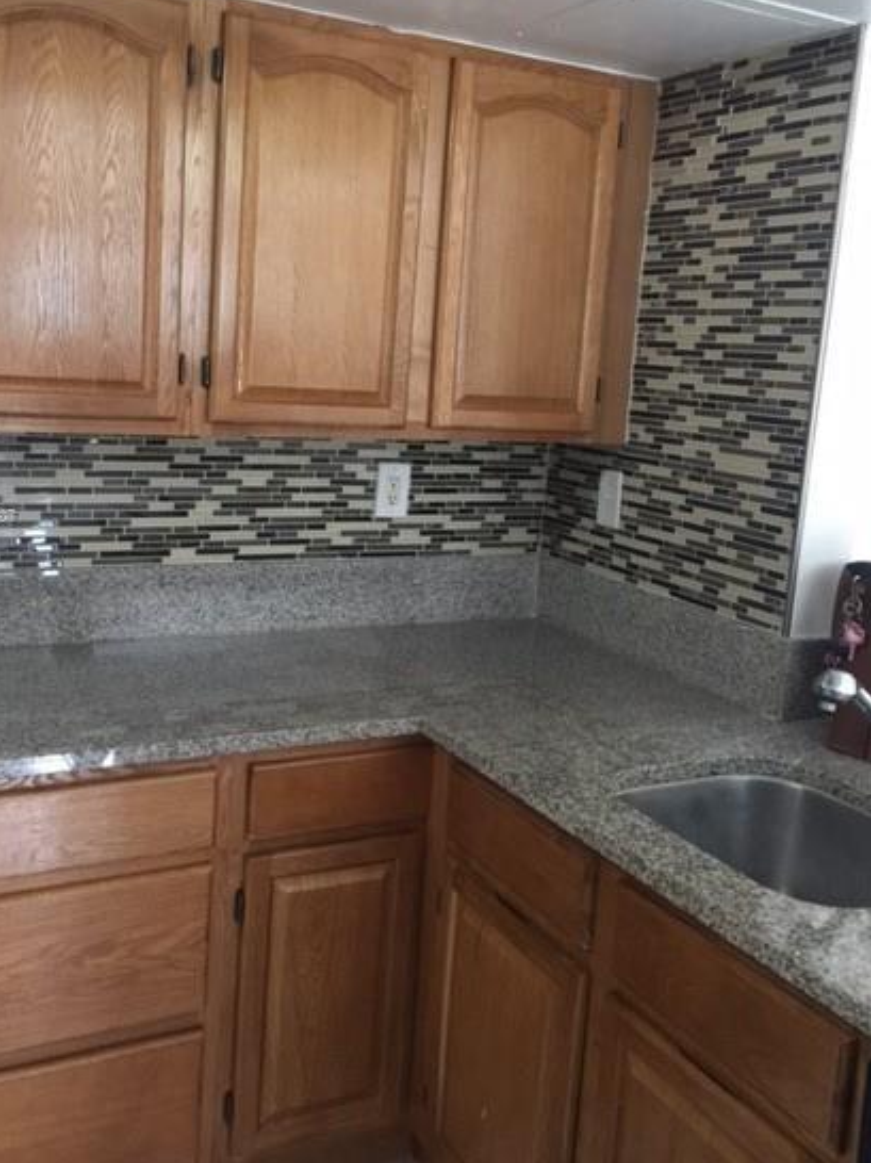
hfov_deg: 41.7
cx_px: 396
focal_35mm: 34
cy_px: 518
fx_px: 1142
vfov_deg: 53.9
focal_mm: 4.15
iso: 125
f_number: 2.2
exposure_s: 1/15
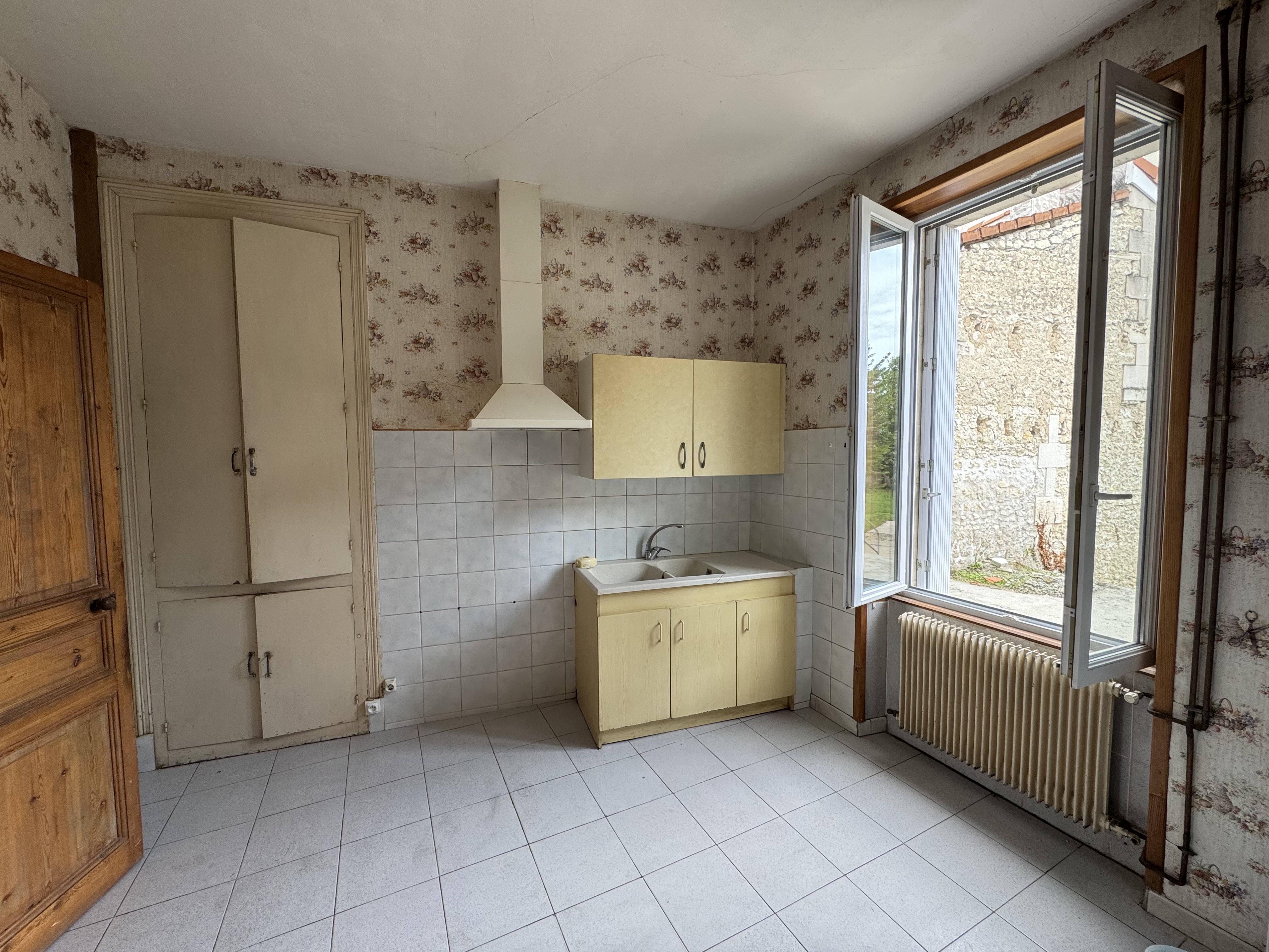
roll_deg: +0.9
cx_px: 634
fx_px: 513
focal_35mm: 14
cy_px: 476
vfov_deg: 85.7
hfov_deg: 102.1
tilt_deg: -3.4
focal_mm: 2.22
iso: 125
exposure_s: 1/99
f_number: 2.2
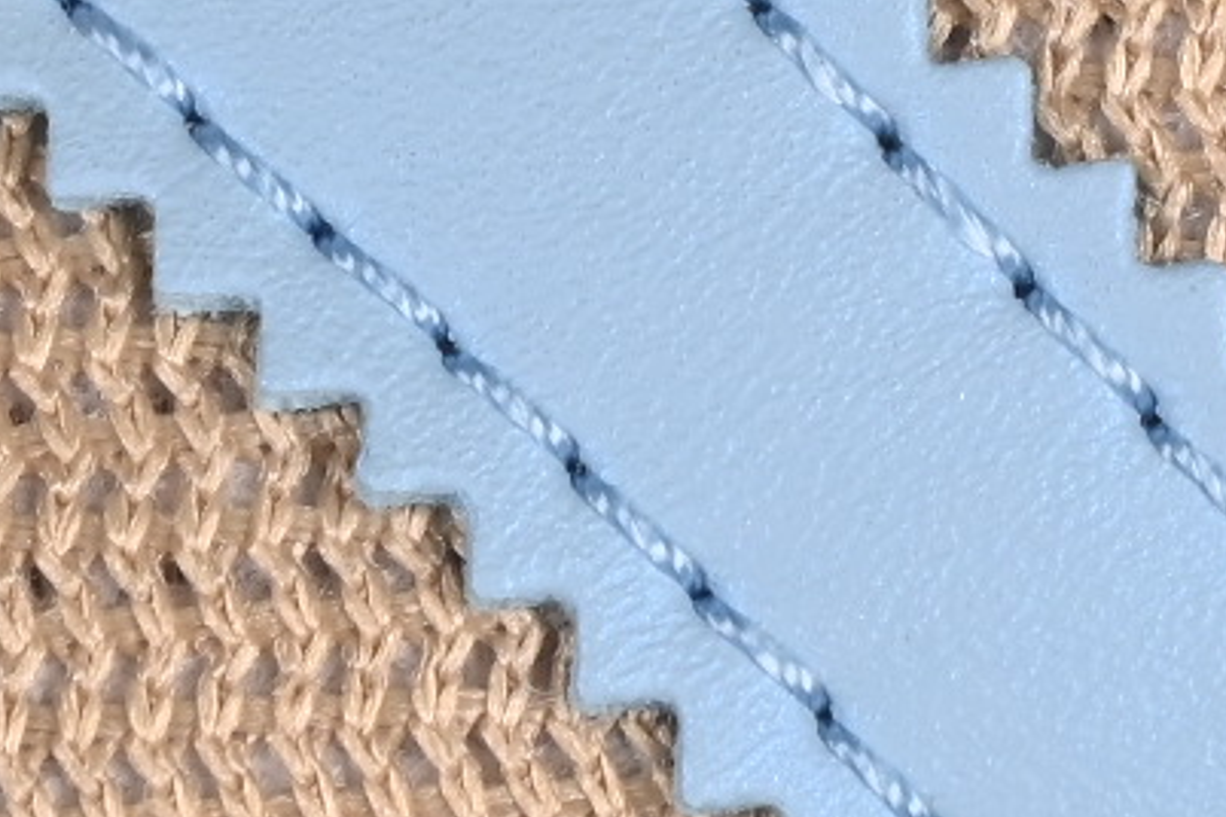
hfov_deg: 4.0
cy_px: -85
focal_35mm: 519
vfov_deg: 2.6
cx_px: 1016
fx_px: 17673
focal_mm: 50
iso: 160
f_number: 7.1
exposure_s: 1/80
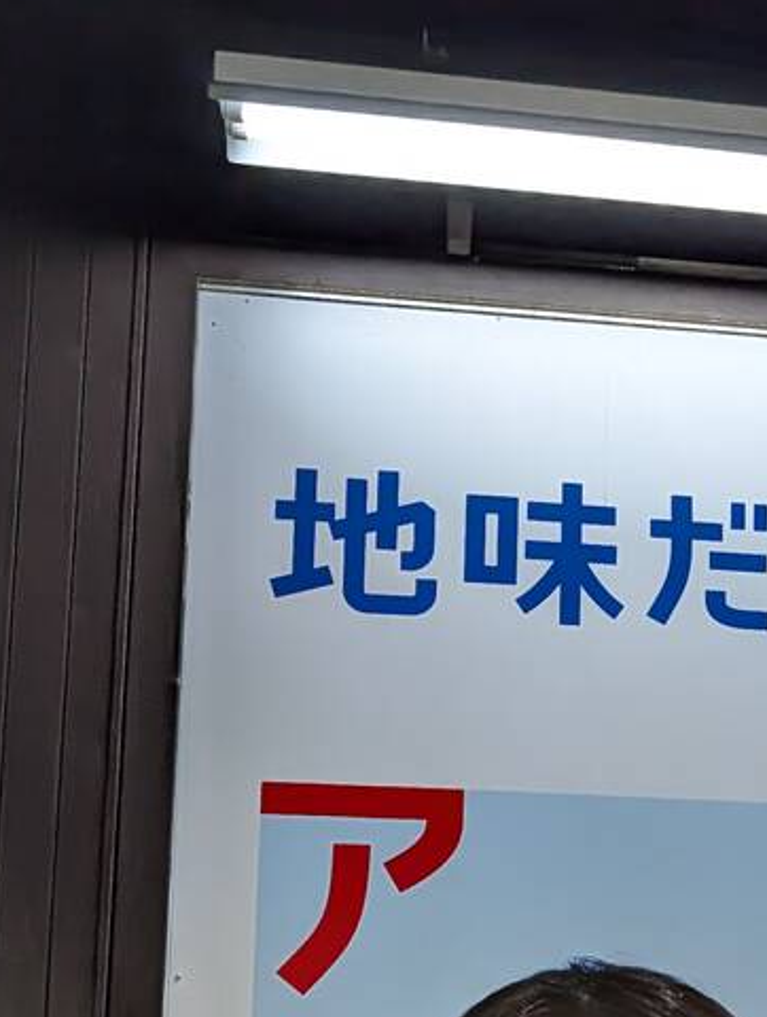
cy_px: 1085
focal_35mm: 80
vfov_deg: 23.1
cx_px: 1116
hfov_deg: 16.9
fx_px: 2355
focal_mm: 6.9
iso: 385
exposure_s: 1/897
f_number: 1.68
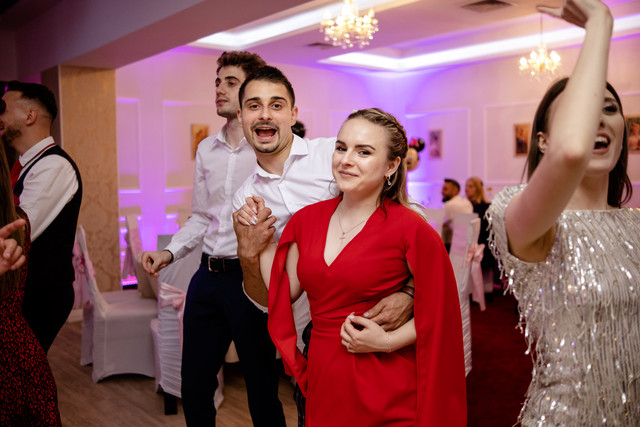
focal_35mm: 35
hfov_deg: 54.4
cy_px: 214
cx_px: 320
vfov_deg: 37.9
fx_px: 622
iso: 640
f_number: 1.6
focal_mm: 23
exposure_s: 1/200
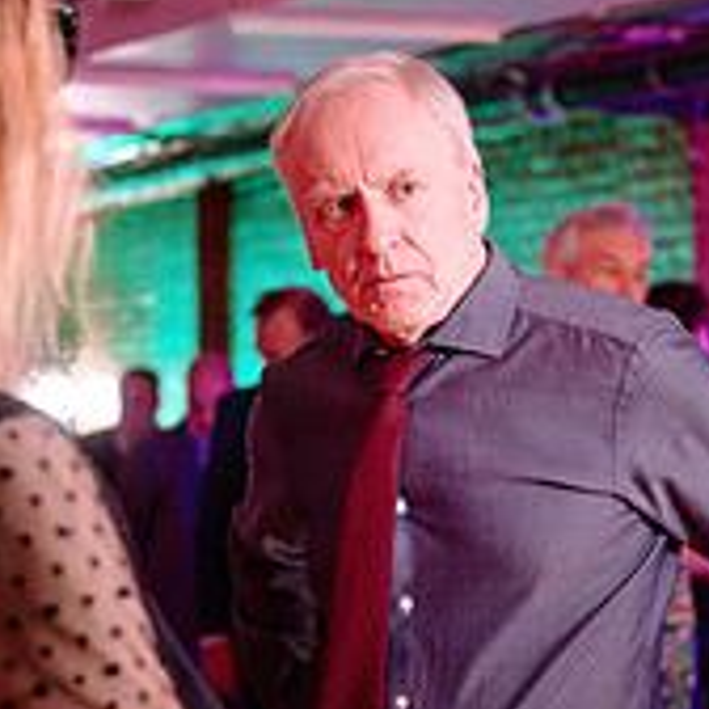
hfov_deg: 11.5
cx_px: 556
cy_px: 461
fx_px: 3499
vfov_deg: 11.6
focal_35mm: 151
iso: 1000
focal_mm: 48
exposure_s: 1/125
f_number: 3.5
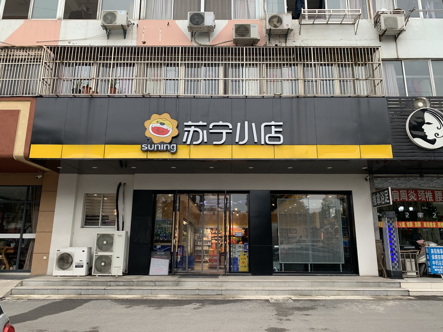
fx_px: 333
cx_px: 222
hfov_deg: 67.3
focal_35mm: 26
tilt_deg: +13.7
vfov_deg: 53.1
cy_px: 166
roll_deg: -0.2
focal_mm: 4.25
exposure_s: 1/121
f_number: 1.8
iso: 40
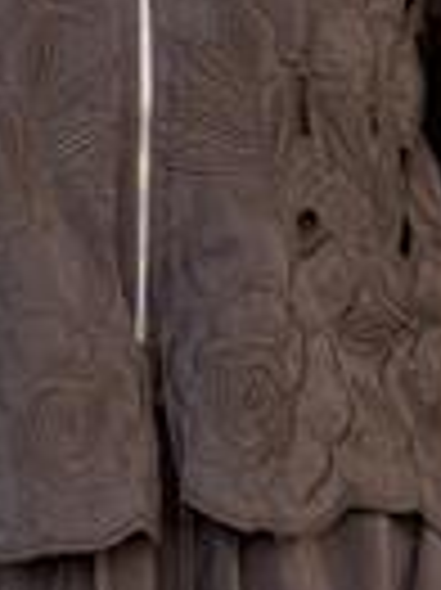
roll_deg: -0.3
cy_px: 63
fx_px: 3250
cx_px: 216
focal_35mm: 191
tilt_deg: +0.8
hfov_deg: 7.8
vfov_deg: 10.3
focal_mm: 6.86
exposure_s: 1/430
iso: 80
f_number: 1.78
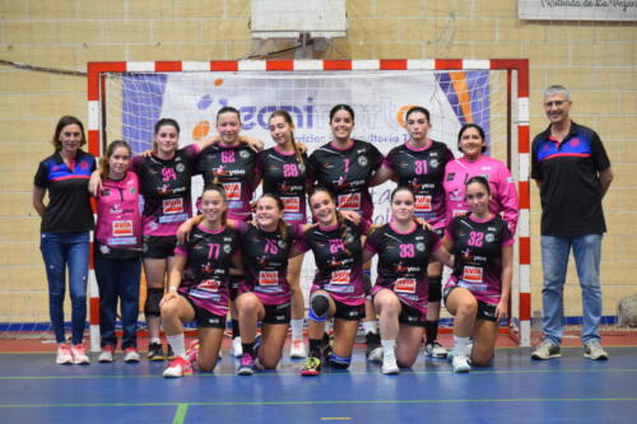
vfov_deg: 12.7
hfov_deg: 18.9
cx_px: 318
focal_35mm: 108
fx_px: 1910
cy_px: 212
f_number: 4.2
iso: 3200
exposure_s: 1/160
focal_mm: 72
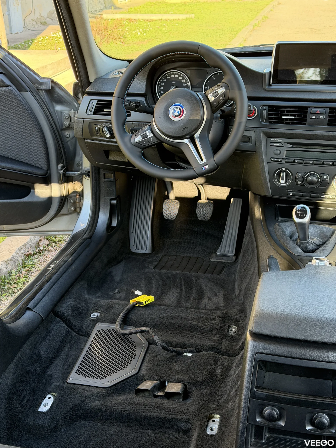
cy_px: 224
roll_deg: +2.4
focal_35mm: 48
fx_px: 621
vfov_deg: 39.7
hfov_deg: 30.3
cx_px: 168
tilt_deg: -23.3
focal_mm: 6.76
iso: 200
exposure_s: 1/127
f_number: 1.78
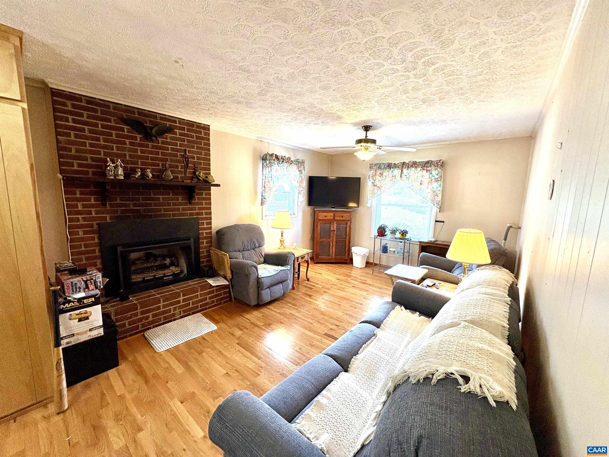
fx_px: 246
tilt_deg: -7.3
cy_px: 228
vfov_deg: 85.7
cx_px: 304
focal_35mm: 14
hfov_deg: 102.1
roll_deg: -1.4
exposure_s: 1/120
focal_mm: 2.22
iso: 250
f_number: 2.2
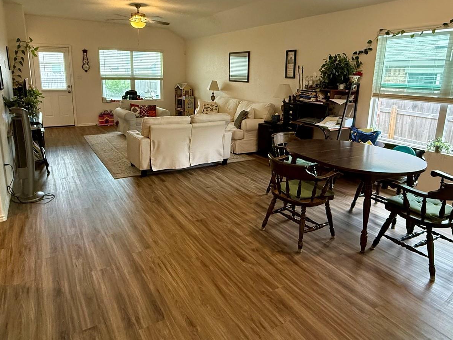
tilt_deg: -11.8
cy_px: 141
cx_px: 222
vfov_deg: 56.5
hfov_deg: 71.6
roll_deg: -1.8
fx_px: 314
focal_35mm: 24
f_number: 2.2
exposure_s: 1/120
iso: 400
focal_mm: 2.22
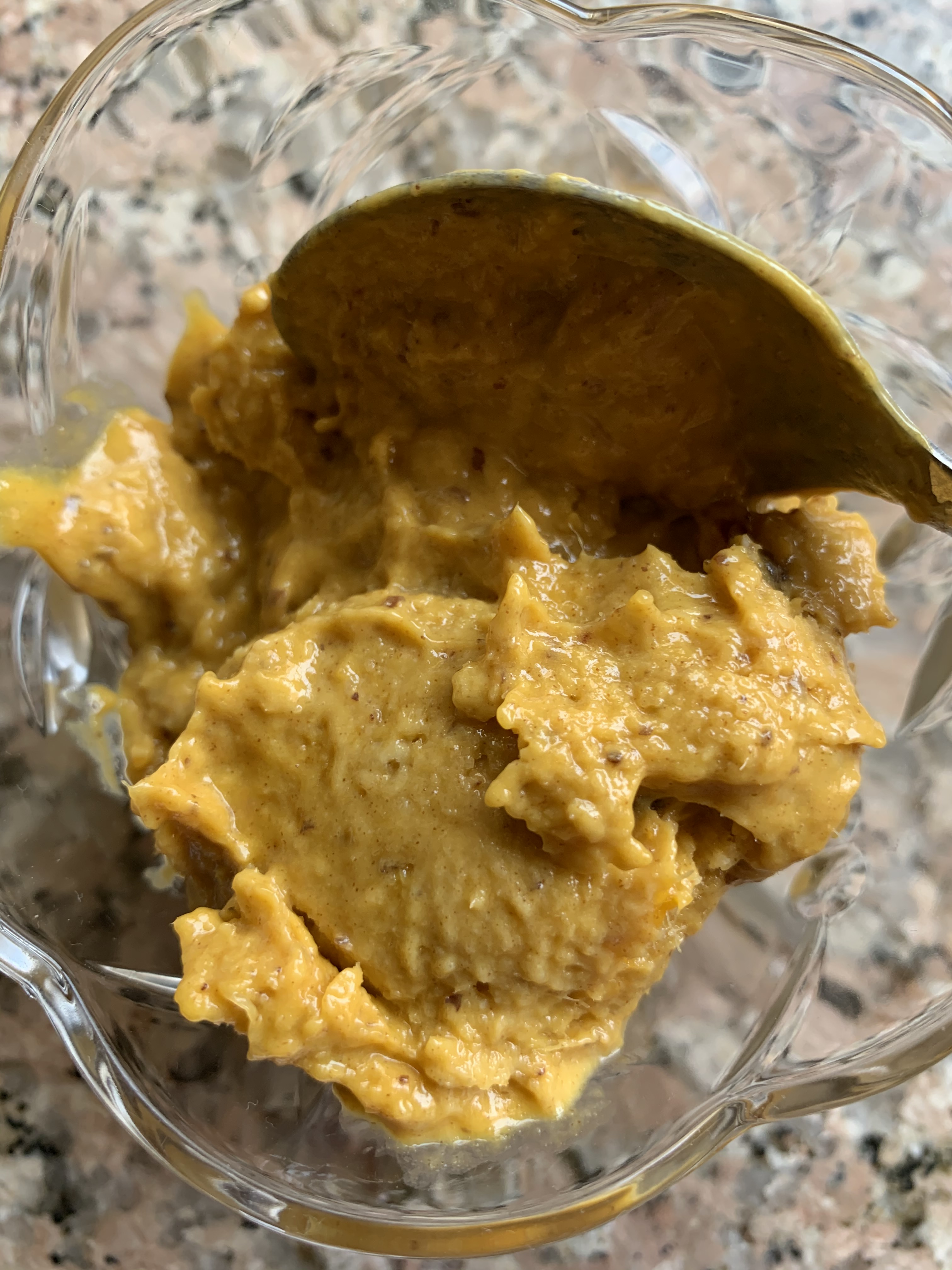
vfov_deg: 67.3
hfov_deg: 53.1
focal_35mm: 26
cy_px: 635
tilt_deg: -85.3
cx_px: 476
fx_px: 953
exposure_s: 1/121
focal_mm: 4.25
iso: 50
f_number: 1.8
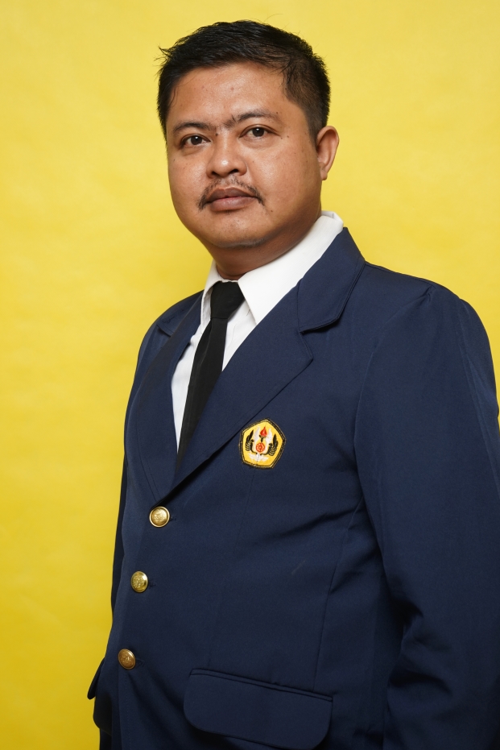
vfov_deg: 26.3
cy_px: 348
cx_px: 272
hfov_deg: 17.7
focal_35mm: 77
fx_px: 1603
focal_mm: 70
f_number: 6.3
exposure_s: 1/160
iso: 500
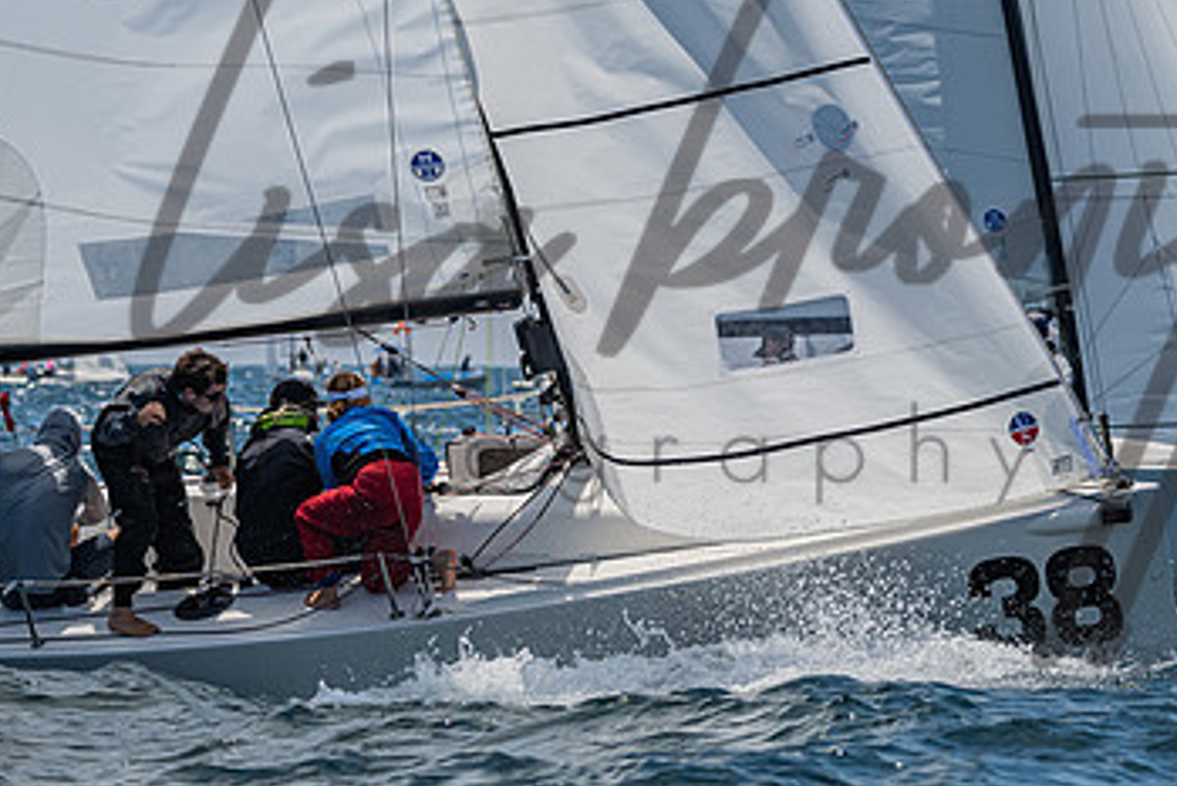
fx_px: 9518
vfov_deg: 4.7
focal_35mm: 291
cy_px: 201
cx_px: 884
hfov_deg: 7.1
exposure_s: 1/3200
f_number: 6.3
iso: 400
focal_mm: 175
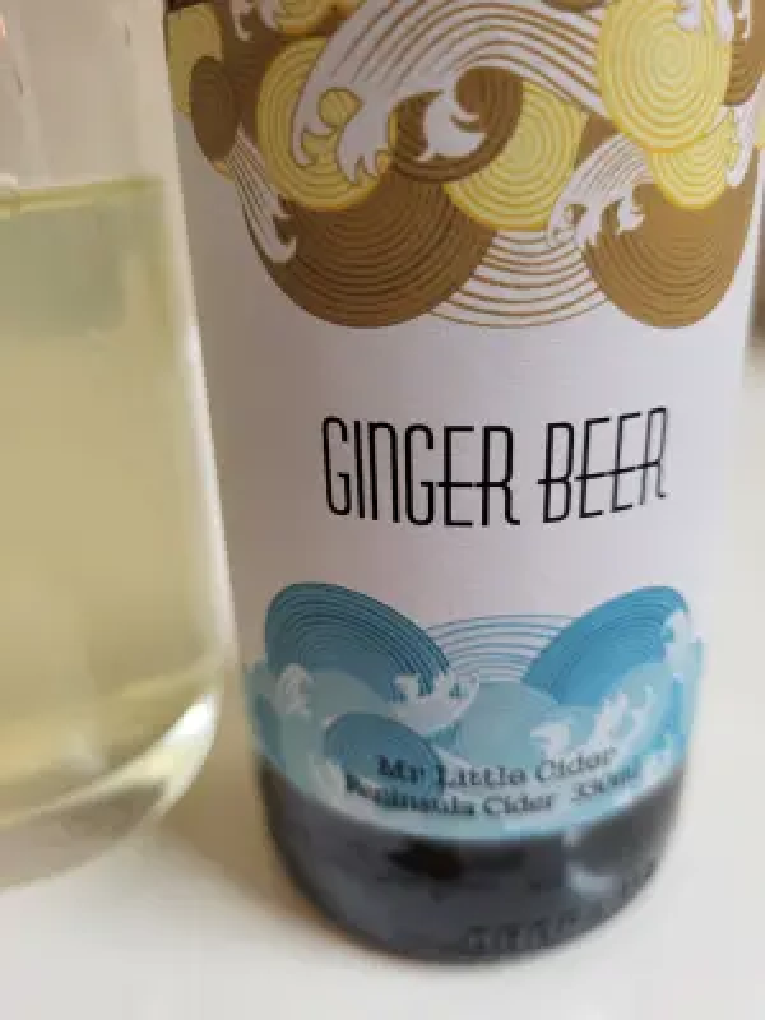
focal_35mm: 26
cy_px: 510
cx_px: 382
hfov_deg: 53.1
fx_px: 766
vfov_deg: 67.3
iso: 500
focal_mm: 5.4
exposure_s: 1/50
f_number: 1.8
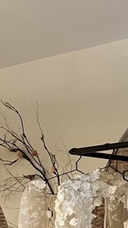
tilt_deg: -5.1
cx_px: 328
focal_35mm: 110
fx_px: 665
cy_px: 310
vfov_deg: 18.0
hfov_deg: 9.5
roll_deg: +1.5
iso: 160
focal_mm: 5.1
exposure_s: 1/60
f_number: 1.6
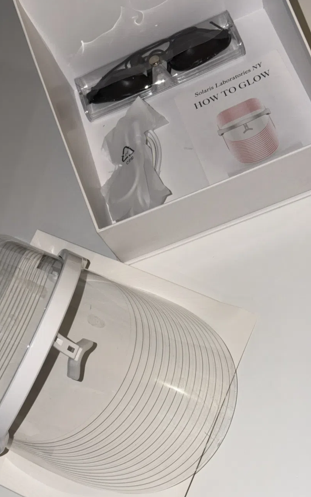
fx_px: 732
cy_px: 243
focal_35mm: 54
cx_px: 114
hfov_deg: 23.9
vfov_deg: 37.5
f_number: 1.78
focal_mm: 6.76
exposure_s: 1/48
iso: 50
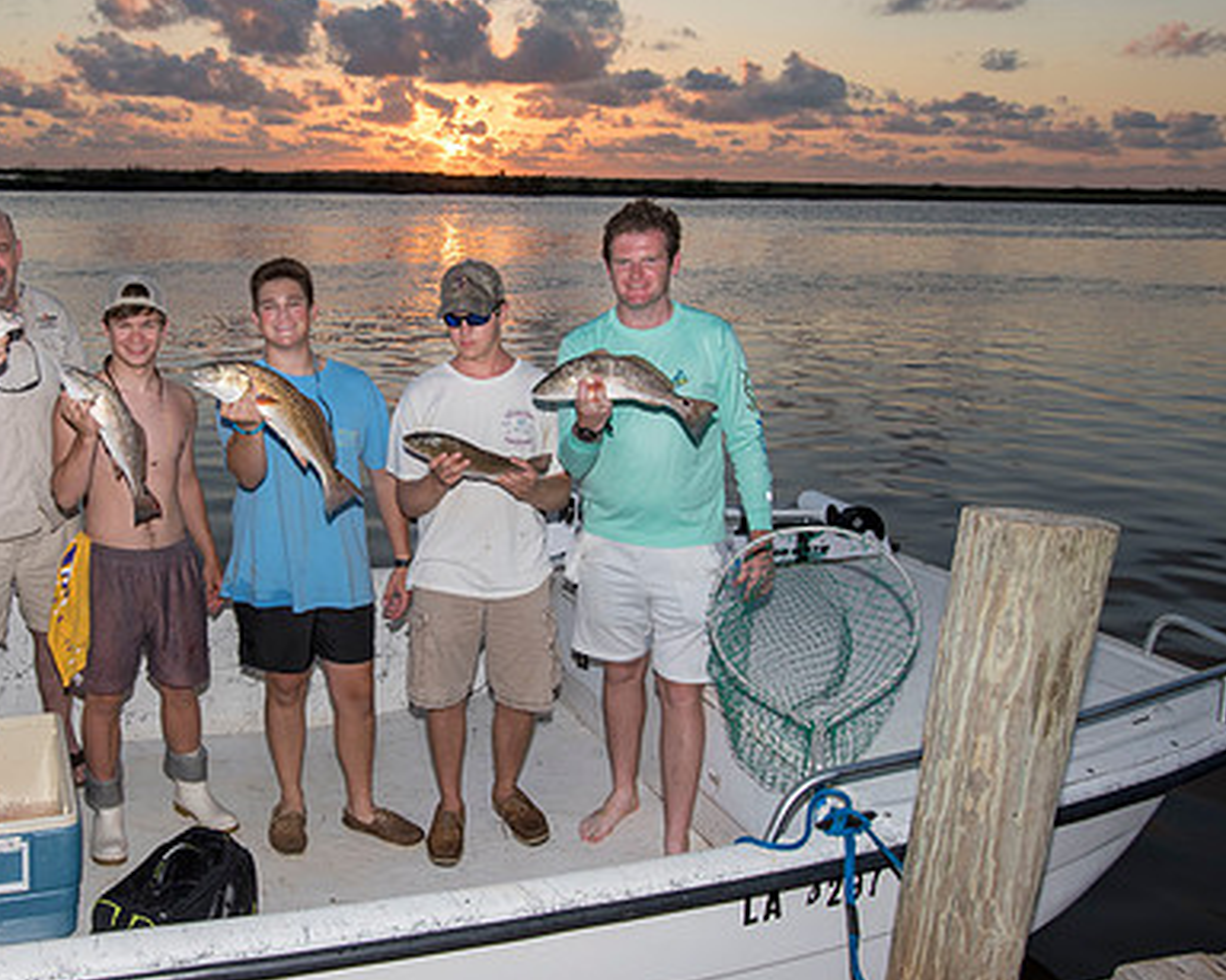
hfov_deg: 51.5
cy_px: 433
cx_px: 370
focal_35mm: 34
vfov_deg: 43.3
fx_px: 1233
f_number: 7.1
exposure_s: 1/500
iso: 500
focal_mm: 24
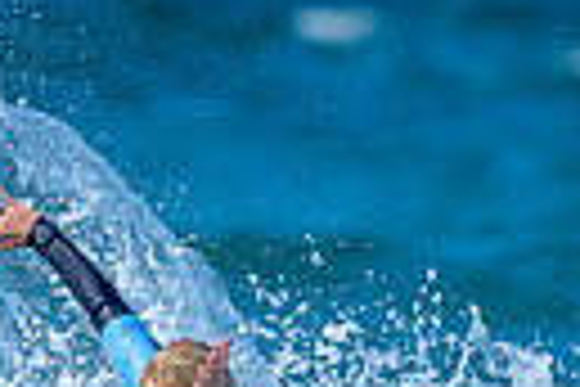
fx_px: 65632
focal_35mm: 4074
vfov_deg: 0.3
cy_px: 753
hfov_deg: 0.5
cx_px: -233
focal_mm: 800
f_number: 6.3
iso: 280
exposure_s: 1/2000
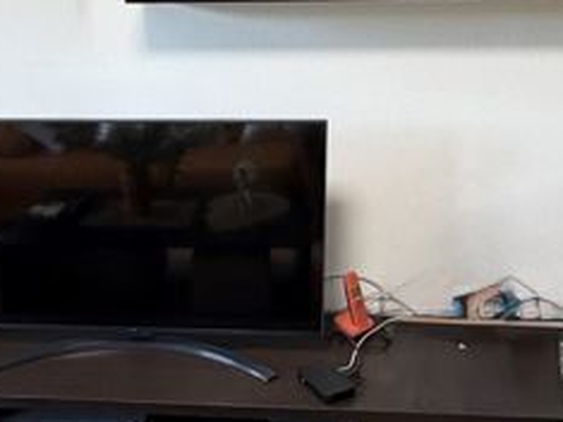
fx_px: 683
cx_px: 234
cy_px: 129
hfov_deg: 44.6
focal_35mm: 42
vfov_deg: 33.9
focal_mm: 2.22
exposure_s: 1/100
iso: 320
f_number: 2.2
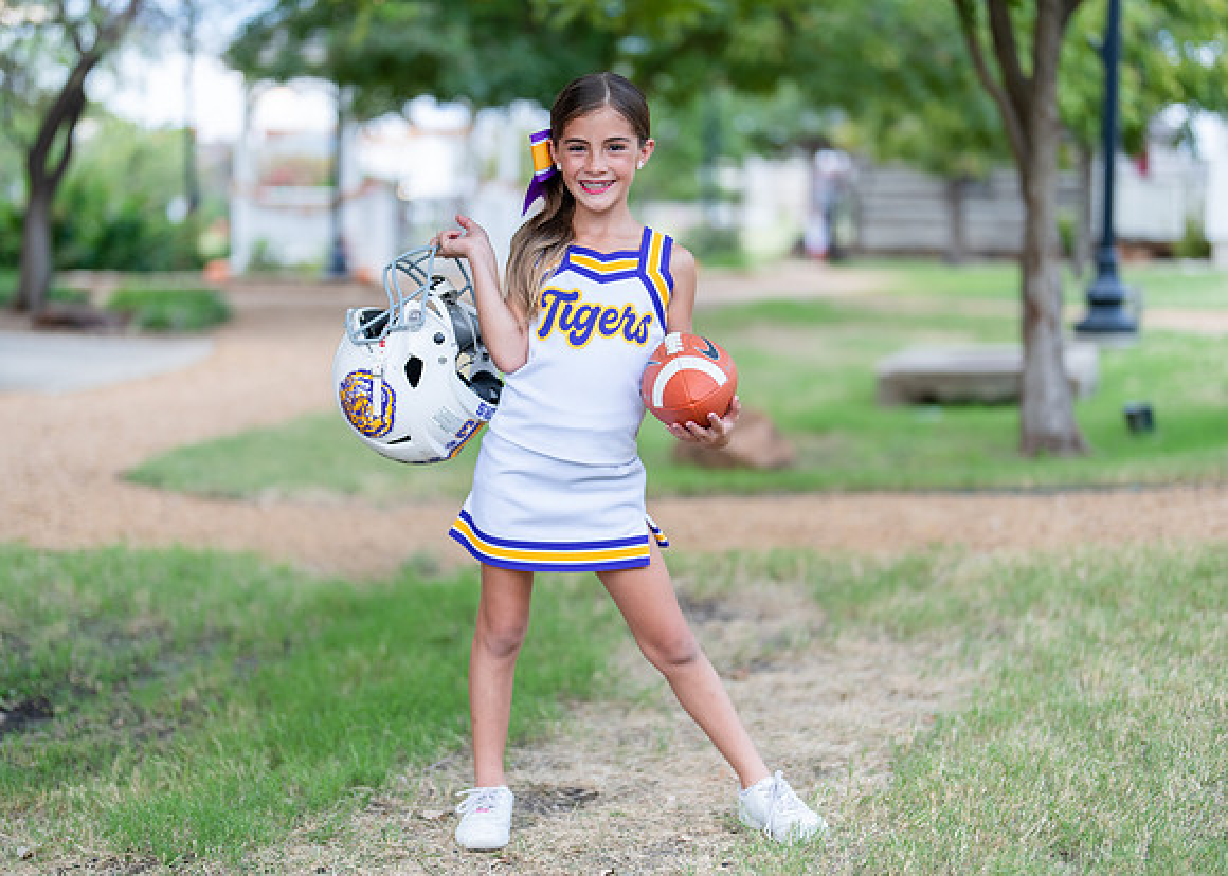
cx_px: 614
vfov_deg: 26.4
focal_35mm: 54
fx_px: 1866
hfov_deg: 36.4
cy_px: 438
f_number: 1.2
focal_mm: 50
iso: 200
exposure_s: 1/400
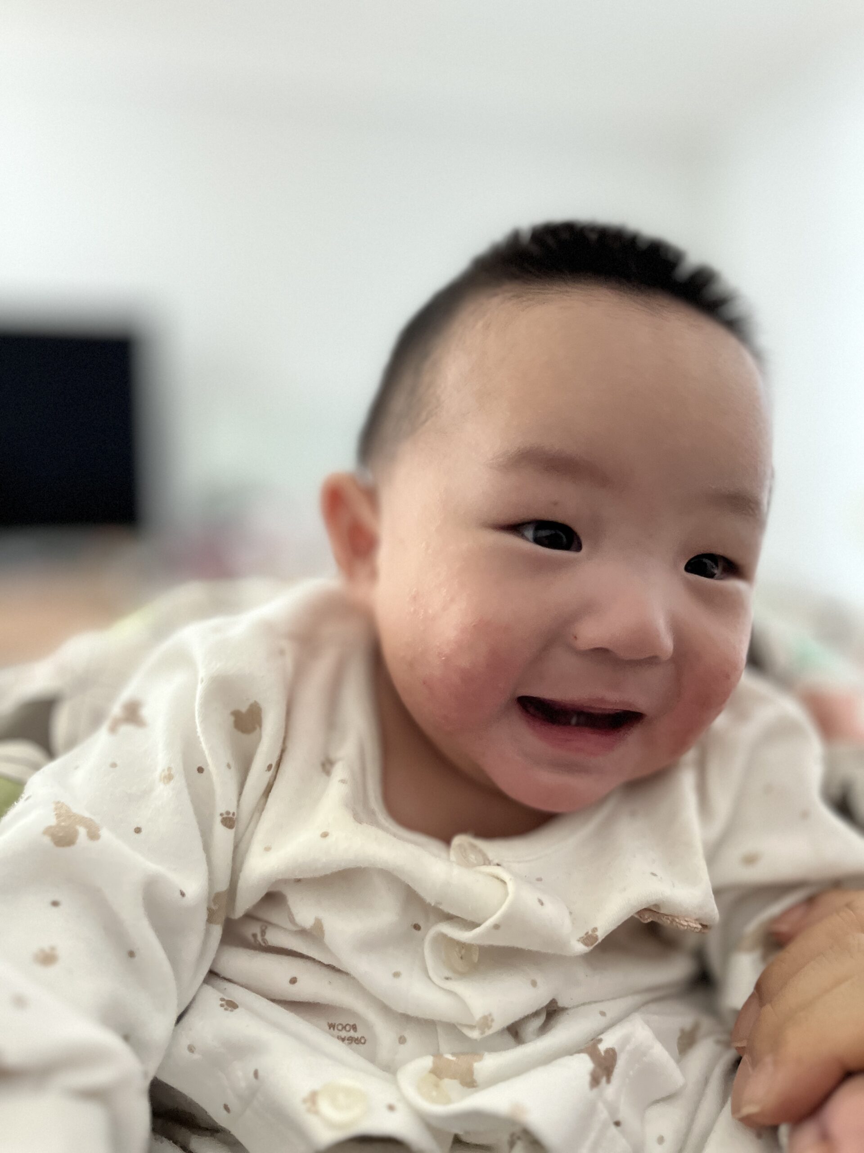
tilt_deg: -3.9
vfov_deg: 67.3
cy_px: 576
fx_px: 865
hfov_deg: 53.1
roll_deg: +1.9
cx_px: 432
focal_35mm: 26
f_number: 1.6
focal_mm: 5.1
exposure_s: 1/34
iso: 640
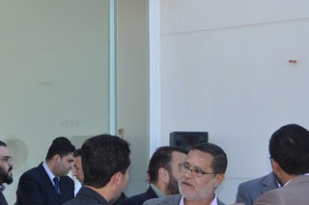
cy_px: 136
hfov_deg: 17.8
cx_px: 53
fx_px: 978
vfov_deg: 12.0
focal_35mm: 114
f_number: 6.3
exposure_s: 1/200
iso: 200
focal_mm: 38
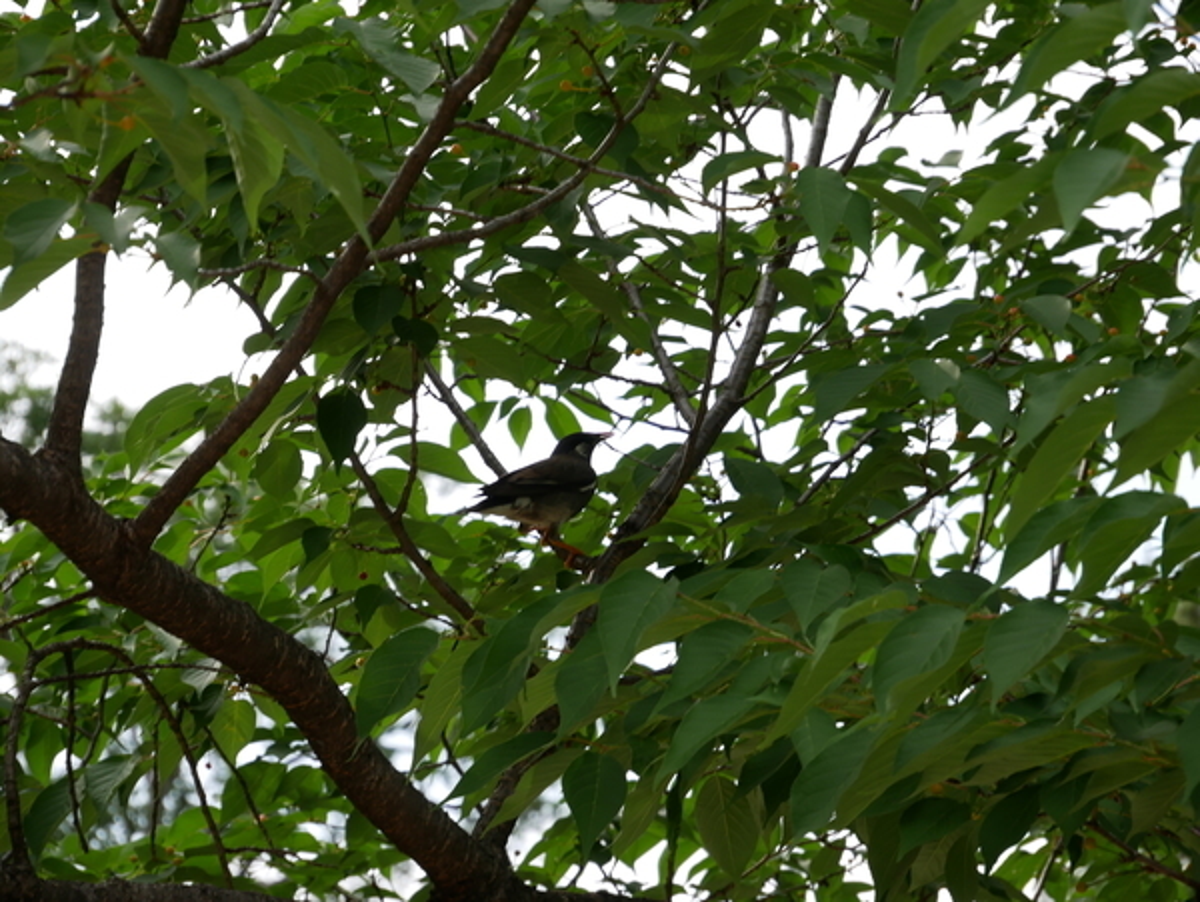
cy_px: 451
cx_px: 600
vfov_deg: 12.4
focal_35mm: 120
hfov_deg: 16.4
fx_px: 4163
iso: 200
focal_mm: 60
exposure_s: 1/250
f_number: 6.3
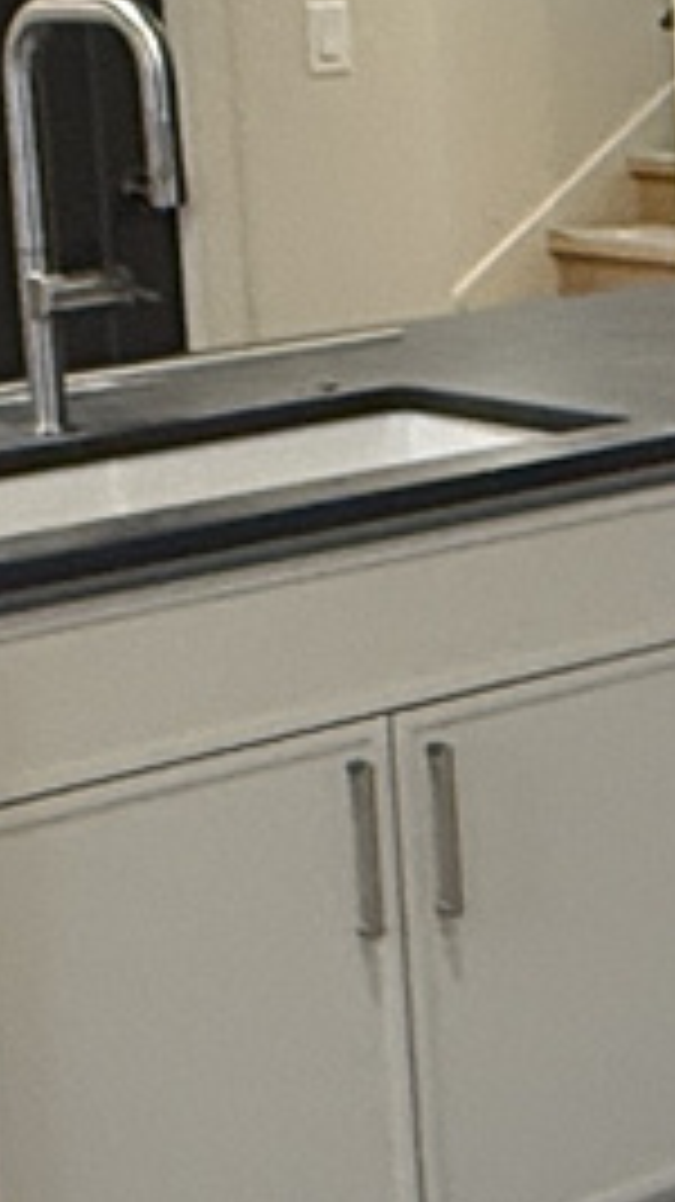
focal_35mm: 117
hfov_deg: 9.1
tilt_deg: -8.5
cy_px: 324
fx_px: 3726
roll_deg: +1.0
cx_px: 1746
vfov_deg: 18.2
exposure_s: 1/60
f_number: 2.2
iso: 250
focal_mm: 2.22
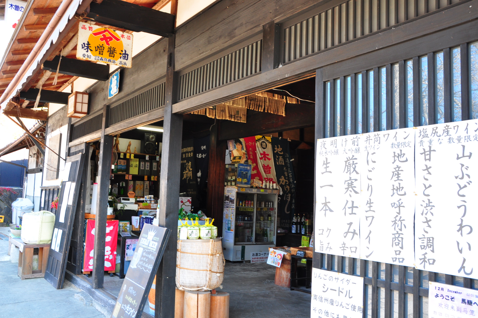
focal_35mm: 33
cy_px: 159
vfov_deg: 39.9
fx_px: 438
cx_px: 239
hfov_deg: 57.3
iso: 250
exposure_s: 1/10
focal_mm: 22
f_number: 11
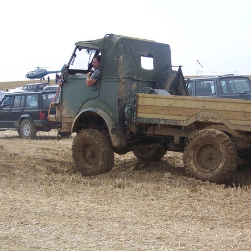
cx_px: 157
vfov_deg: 17.4
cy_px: 132
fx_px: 820
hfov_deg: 17.4
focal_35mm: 100
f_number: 3.2
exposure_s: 1/640
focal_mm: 13.2
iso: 64
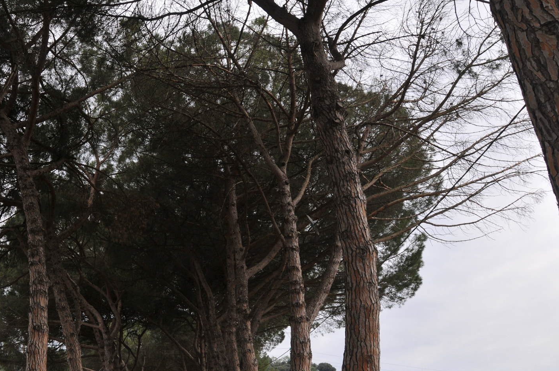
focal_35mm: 39
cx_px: 175
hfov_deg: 48.5
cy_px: 247
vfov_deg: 33.8
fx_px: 605
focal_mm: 18
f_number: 9
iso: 200
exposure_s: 1/125
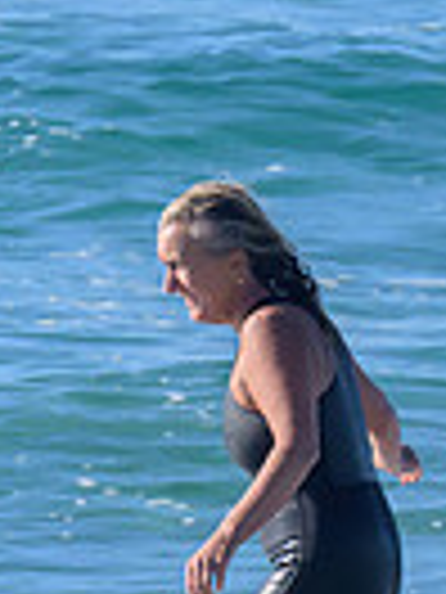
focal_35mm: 3159
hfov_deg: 0.5
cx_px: 15
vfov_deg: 0.6
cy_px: 572
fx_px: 54268
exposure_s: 1/1250
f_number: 11
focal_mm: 550
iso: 640
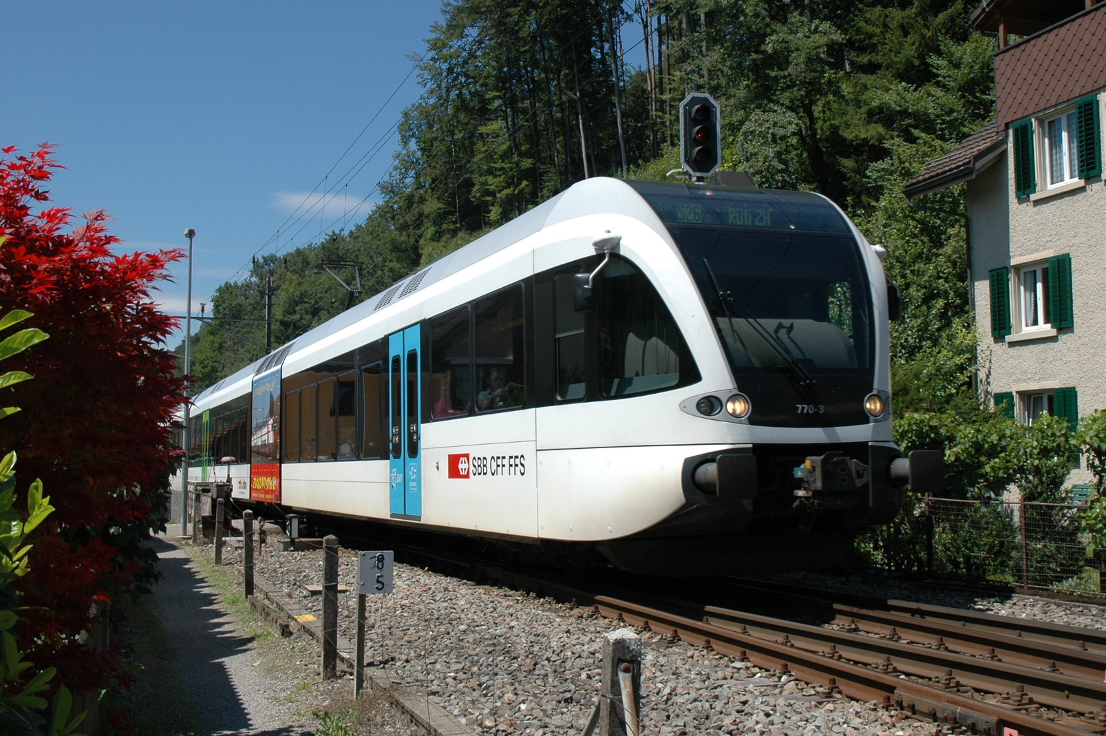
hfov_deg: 45.5
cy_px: 320
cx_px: 562
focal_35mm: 43
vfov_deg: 31.1
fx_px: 1320
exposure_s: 1/400
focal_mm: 24
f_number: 10
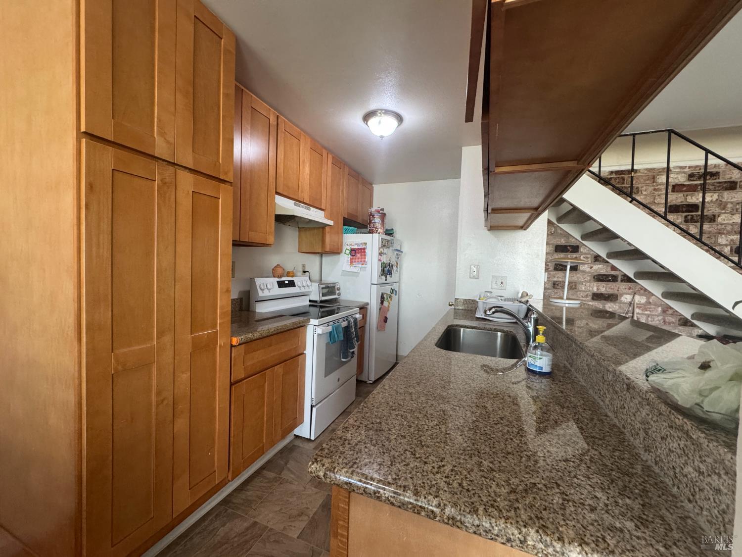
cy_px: 278
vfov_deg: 85.7
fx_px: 300
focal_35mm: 14
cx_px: 371
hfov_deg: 102.1
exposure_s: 1/60
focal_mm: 2.22
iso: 250
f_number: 2.2
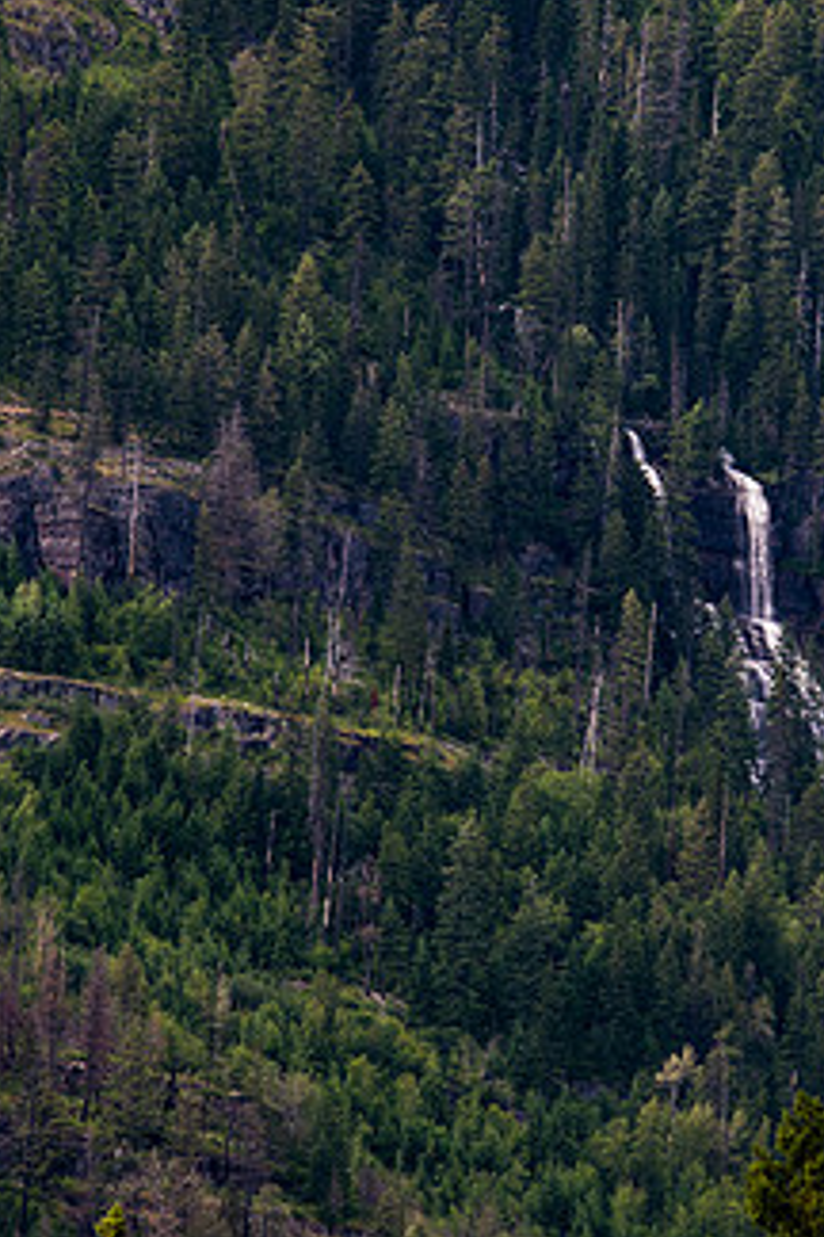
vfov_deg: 3.7
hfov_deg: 2.5
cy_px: 582
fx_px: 19019
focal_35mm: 554
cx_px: 690
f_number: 5.6
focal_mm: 200
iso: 100
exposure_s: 1/250
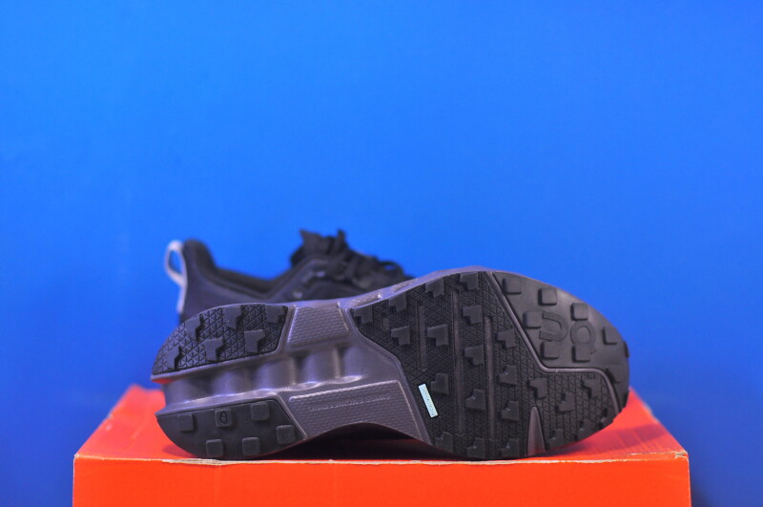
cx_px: 382
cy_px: 254
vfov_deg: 18.1
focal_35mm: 75
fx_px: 1587
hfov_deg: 27.0
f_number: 2.2
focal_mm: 50
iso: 250
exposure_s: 1/320
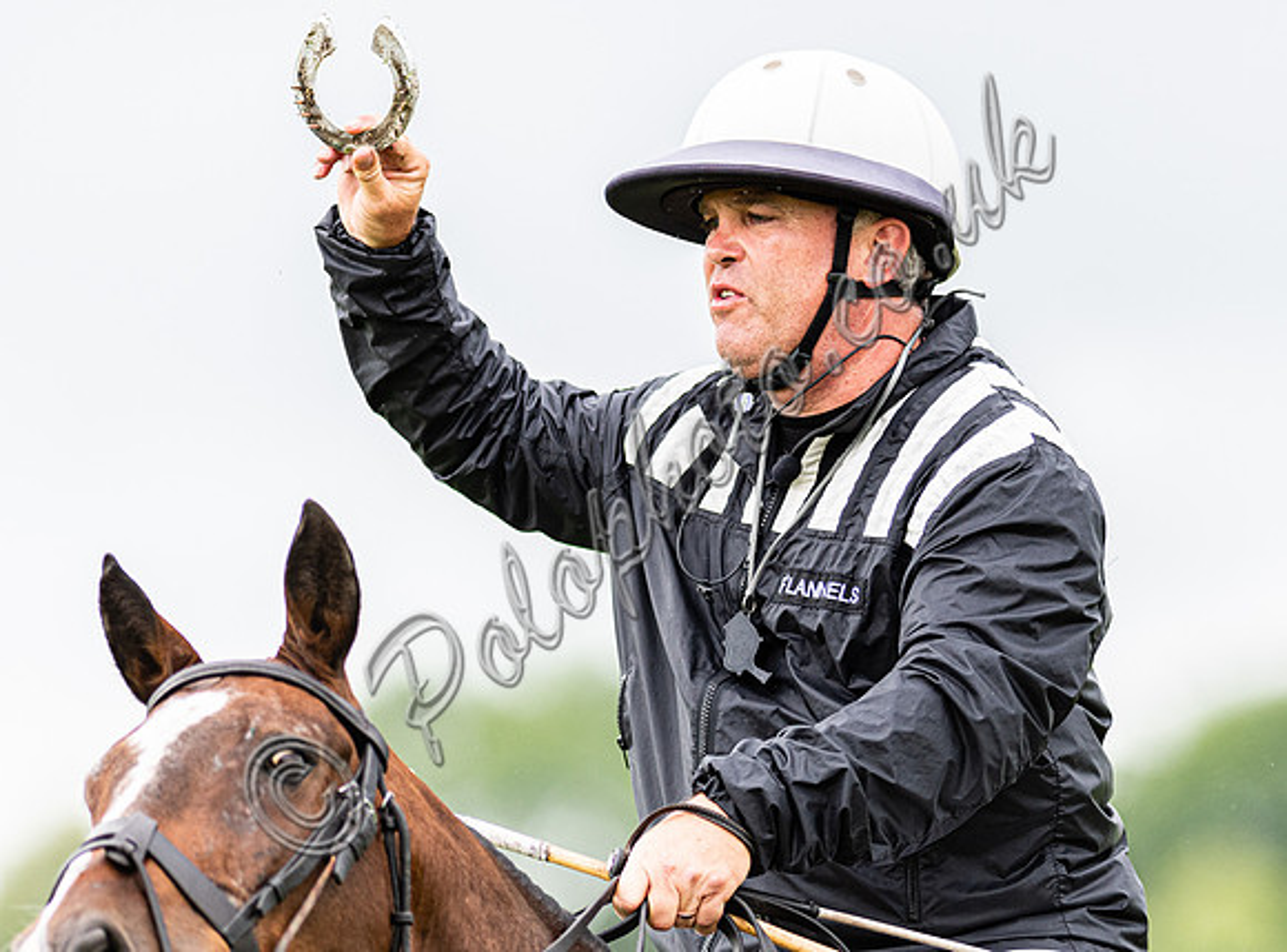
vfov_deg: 2.6
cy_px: 537
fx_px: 20993
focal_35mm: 567
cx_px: 840
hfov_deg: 3.5
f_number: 2.8
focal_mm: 300
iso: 640
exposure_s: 1/2500
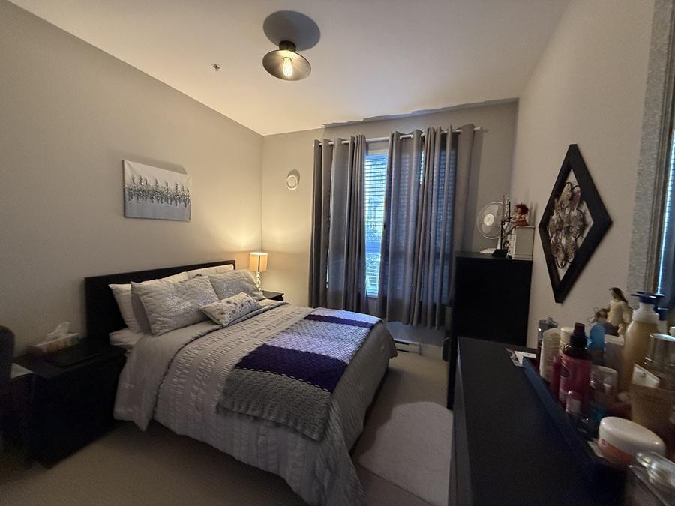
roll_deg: -0.8
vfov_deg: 85.7
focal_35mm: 14
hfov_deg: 102.1
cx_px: 338
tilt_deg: -1.8
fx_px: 273
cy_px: 253
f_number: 2.2
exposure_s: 1/120
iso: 640
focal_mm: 2.22
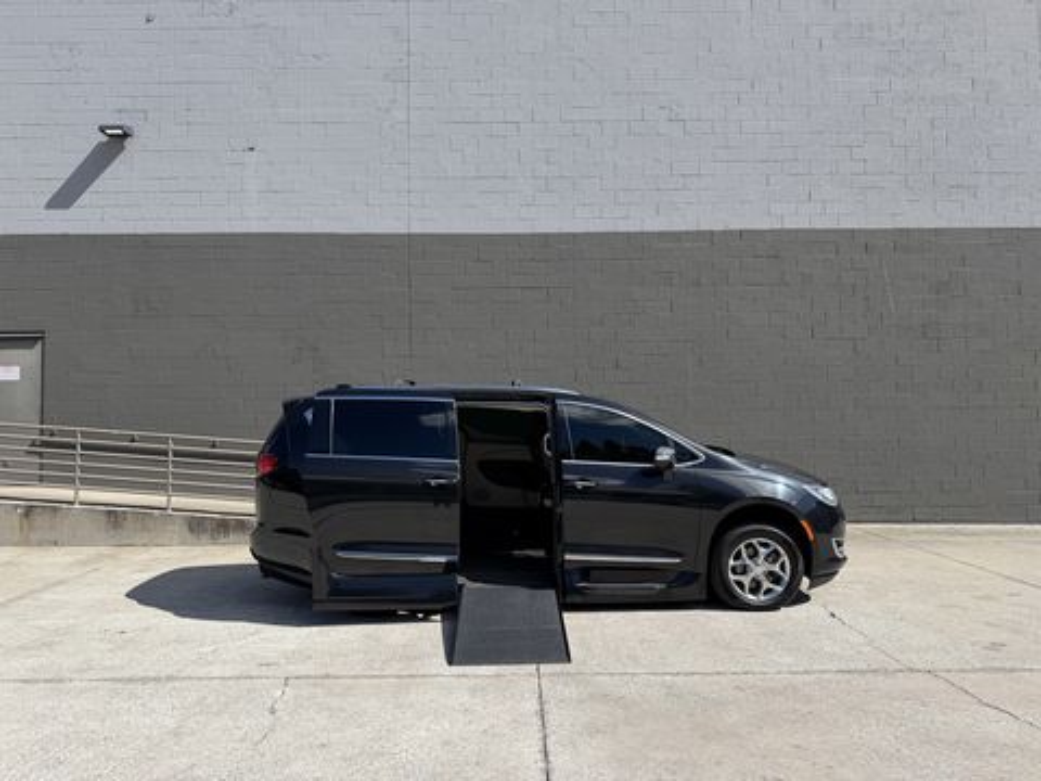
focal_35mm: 24
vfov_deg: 56.8
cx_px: 520
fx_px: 722
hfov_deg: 71.6
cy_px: 390
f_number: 1.78
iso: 80
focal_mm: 6.76
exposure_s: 1/4167
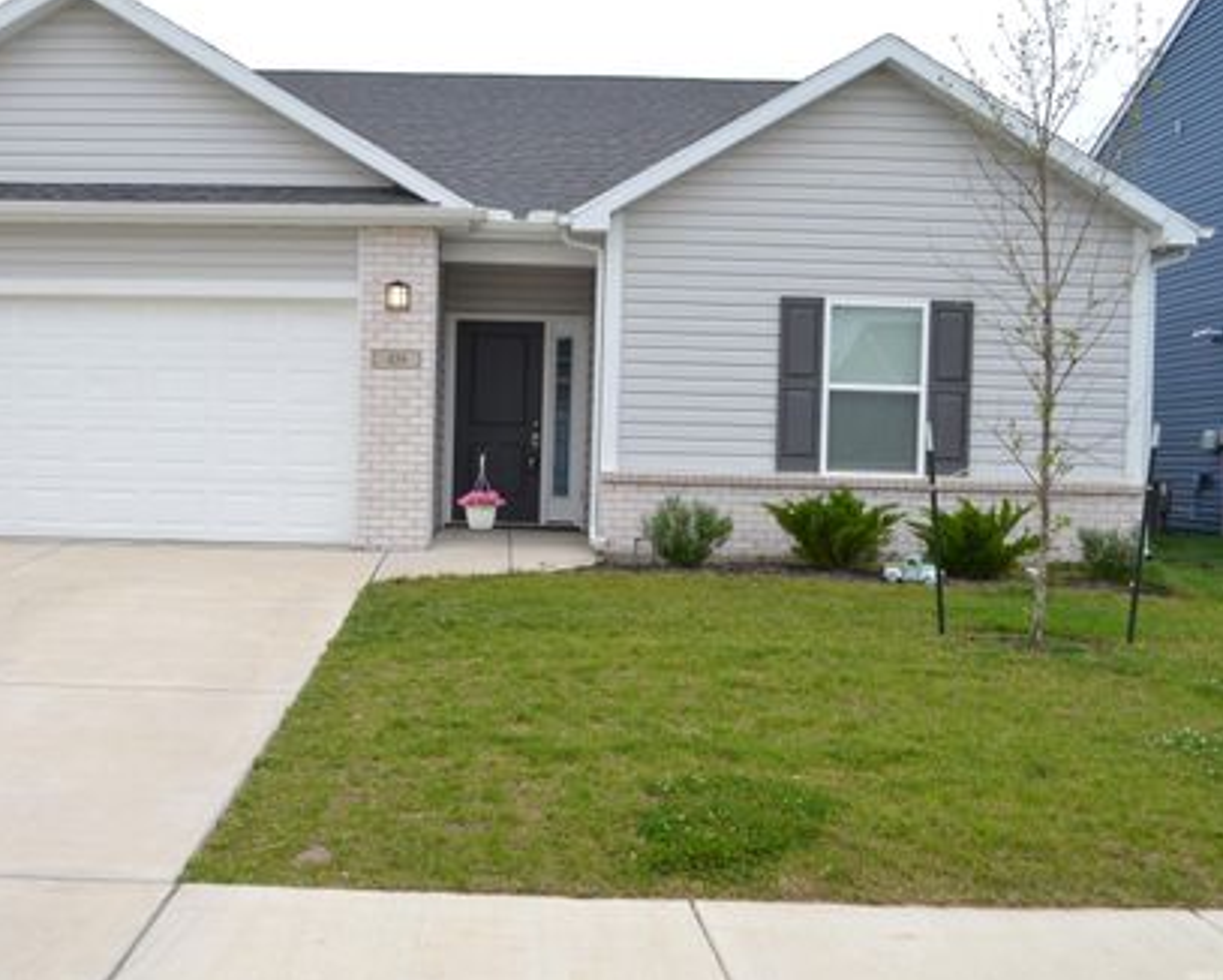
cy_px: 485
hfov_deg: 47.6
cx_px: 475
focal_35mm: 38
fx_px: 1376
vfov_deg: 39.2
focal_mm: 22
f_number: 7.1
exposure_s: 1/200
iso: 100
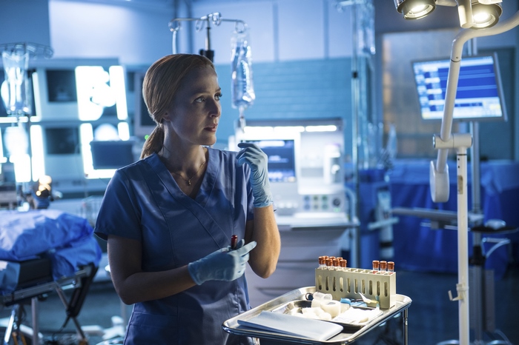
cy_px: 172
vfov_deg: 19.4
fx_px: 1009
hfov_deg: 28.9
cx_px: 260
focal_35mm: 70
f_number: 2.8
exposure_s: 1/60
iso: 1600
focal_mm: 70
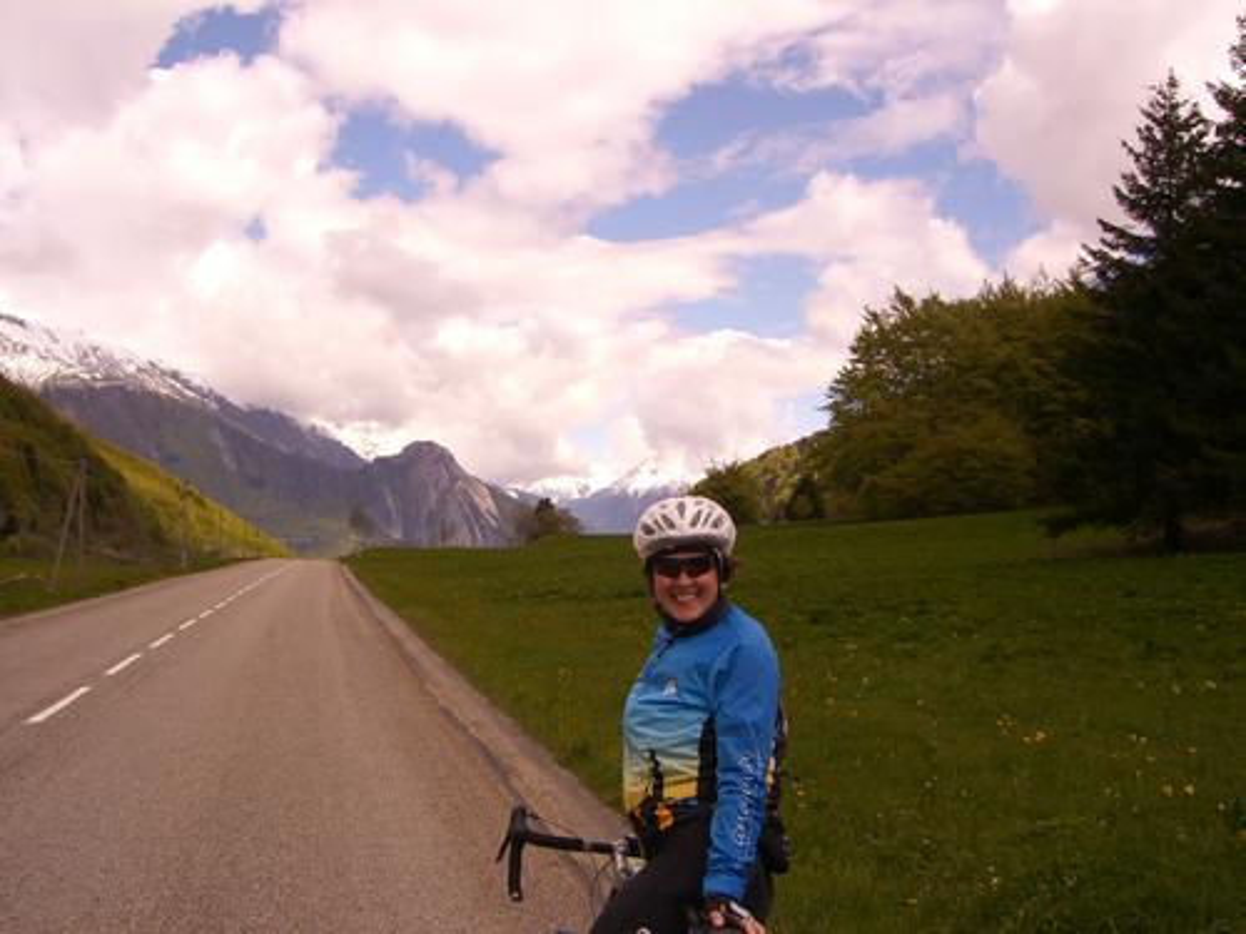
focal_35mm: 38
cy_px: 467
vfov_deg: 37.7
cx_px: 623
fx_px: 1368
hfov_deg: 49.0
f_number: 4.3
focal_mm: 6.2
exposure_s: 1/800
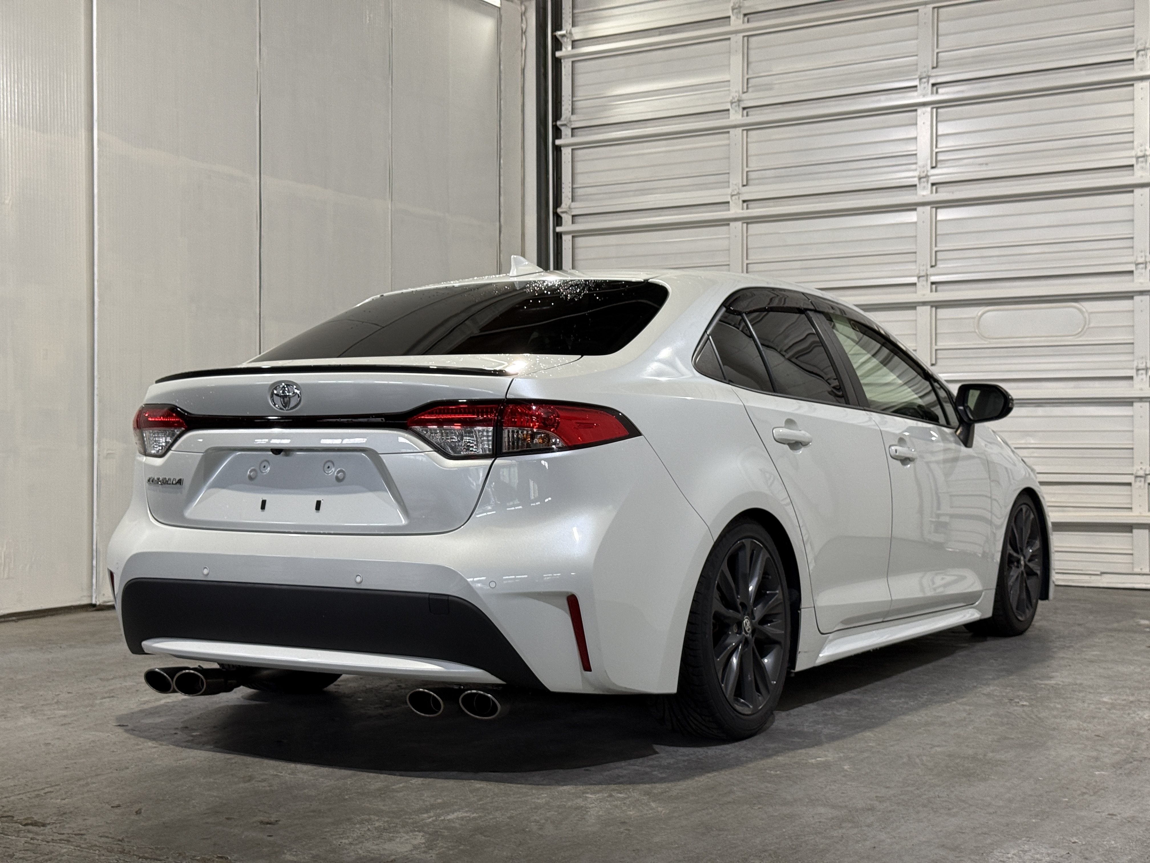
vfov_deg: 30.3
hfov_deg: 39.7
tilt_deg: +0.0
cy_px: 432
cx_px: 575
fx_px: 1595
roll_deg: +0.0
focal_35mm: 48
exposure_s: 1/60
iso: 80
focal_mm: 6.76
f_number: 1.78
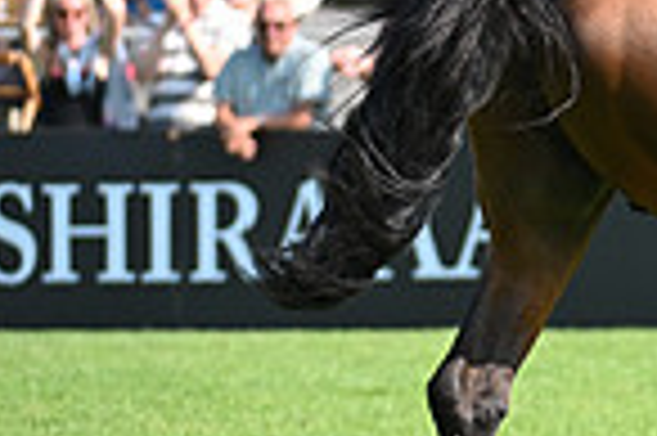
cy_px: -92
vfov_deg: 1.7
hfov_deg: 2.6
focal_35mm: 796
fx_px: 14511
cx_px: 1174
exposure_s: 1/1250
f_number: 4.5
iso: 450
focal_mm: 200
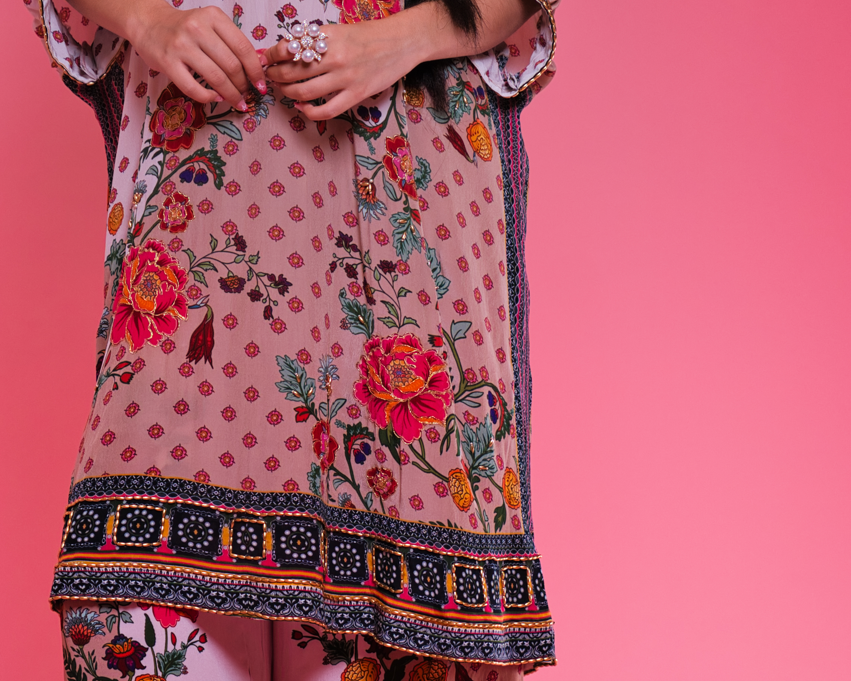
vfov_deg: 11.1
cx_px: 312
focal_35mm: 139
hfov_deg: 13.8
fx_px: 3501
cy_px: 210
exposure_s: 1/200
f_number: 3.5
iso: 250
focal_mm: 56
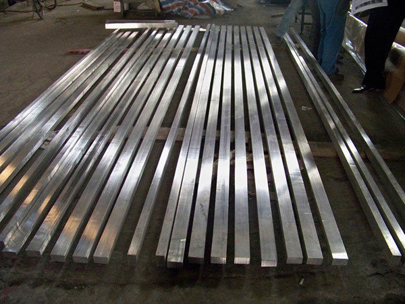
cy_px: 152
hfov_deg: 55.4
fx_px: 386
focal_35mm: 33
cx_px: 202
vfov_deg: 42.9
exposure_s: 1/30
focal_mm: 5.85
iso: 1000
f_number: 2.8
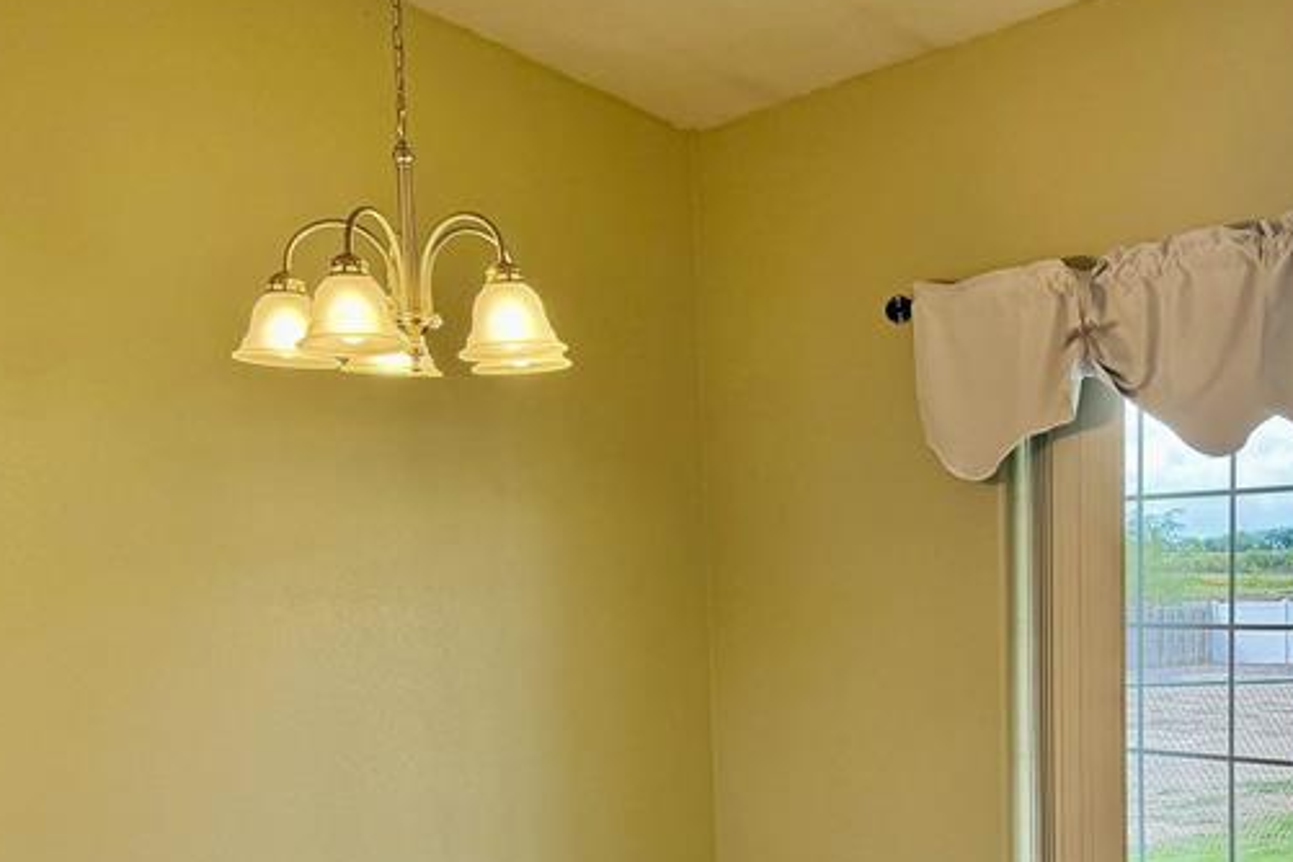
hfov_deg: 38.7
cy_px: 751
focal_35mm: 51
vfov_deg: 25.8
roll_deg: +1.2
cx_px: 790
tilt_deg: -6.4
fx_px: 1832
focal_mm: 6.76
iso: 80
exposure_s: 1/188
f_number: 1.78
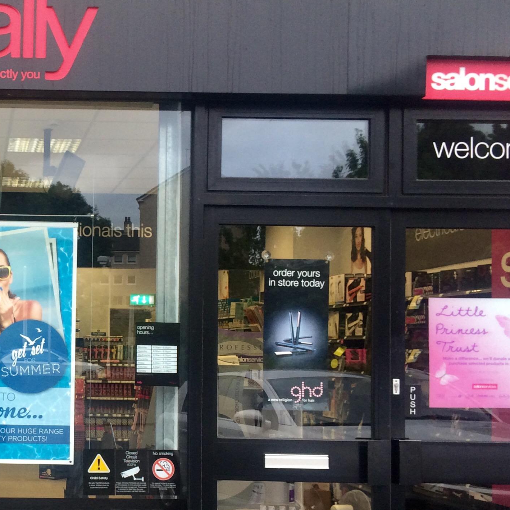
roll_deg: +0.0
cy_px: 311
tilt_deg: +1.3
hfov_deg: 27.4
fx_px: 983
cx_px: -5
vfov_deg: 29.0
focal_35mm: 59
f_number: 2.2
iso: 50
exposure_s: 1/60
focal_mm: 4.15
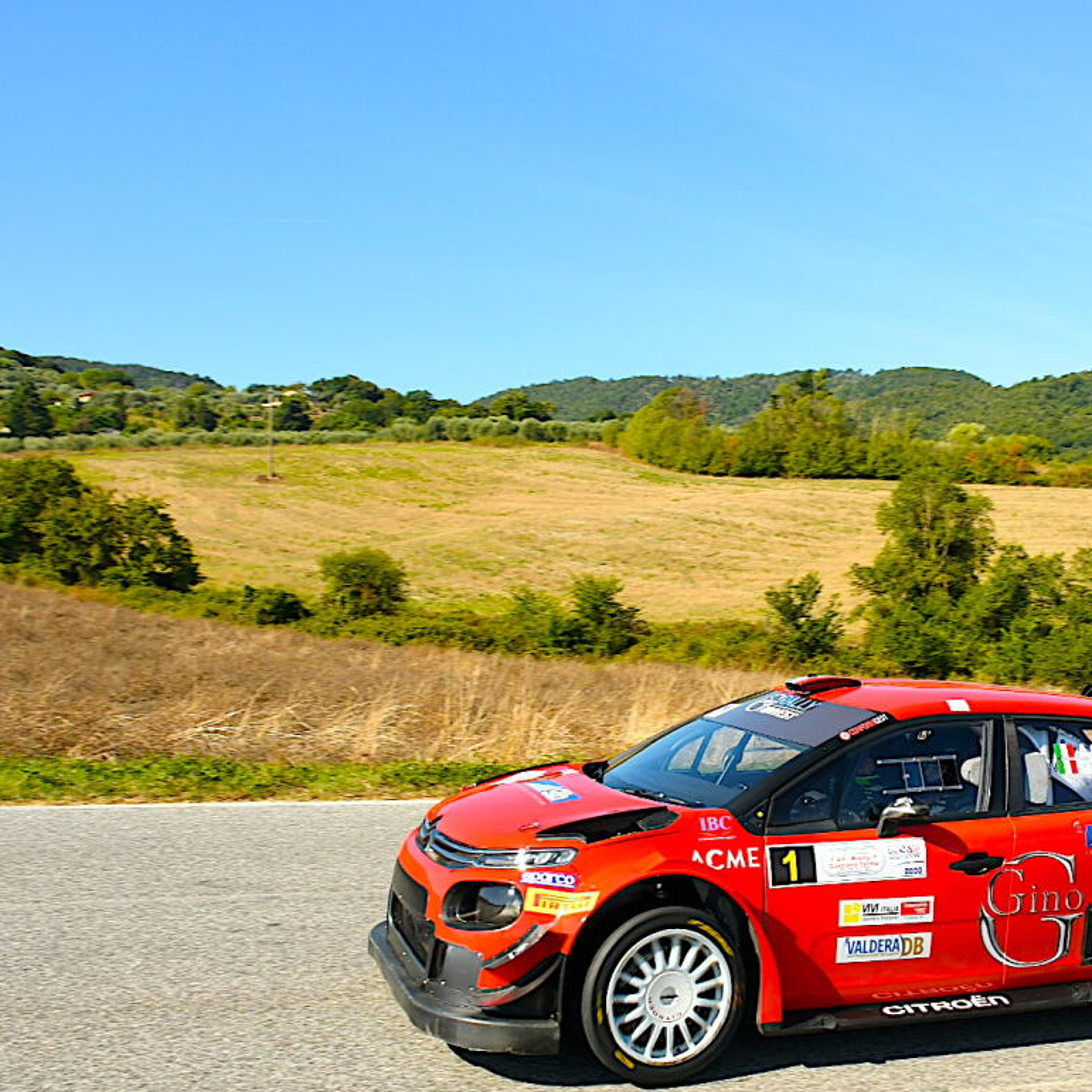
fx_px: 1487
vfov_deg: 40.3
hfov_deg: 39.9
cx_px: 720
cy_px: 565
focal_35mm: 42
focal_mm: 21
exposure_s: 1/800
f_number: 7.1
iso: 400
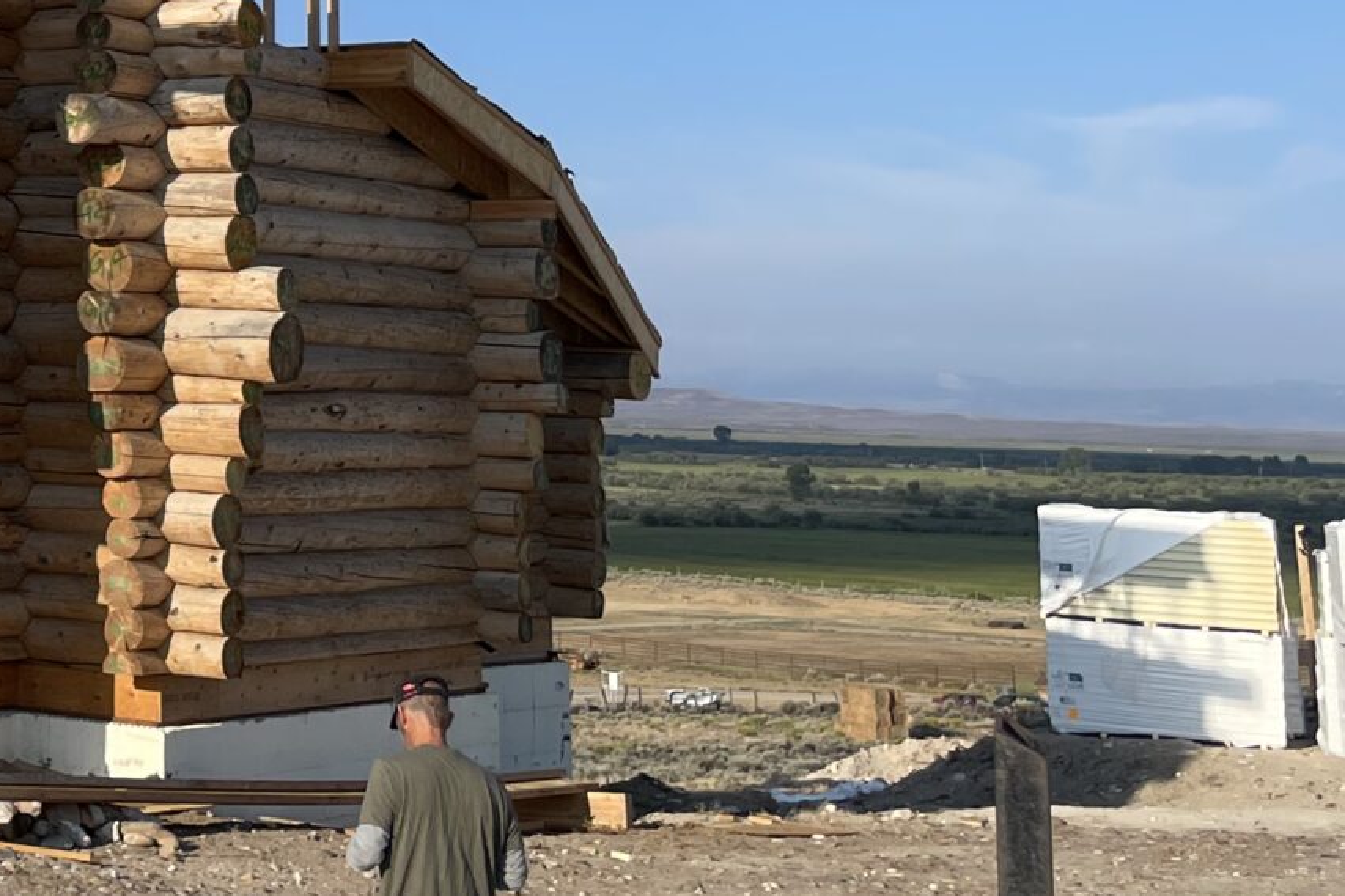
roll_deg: -1.3
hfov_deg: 22.4
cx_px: -414
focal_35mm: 81
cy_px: -113
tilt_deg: +10.3
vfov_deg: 16.3
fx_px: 3026
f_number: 1.6
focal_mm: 4.2
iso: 32
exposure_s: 1/2747
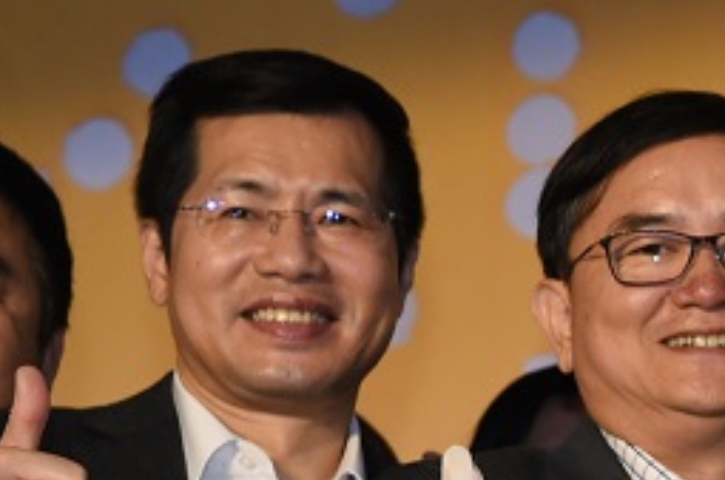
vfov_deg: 6.3
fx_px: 4322
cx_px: 1434
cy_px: 528
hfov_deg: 9.0
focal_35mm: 215
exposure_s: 1/250
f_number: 5
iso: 1600
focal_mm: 52
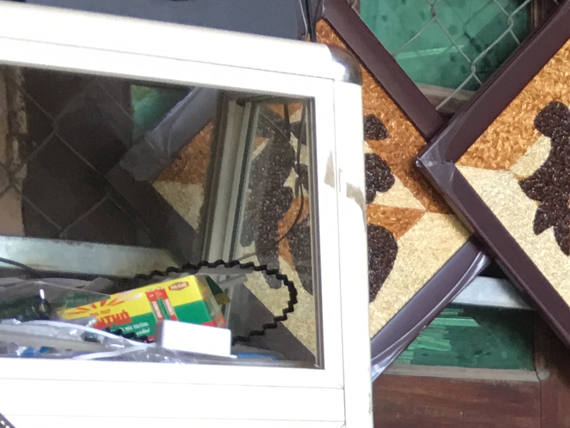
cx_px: 1059
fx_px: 1894
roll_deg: -2.4
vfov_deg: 11.8
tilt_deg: -10.2
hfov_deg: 14.7
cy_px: 791
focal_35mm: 115
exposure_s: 1/33
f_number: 2.2
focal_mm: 4.15
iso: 32
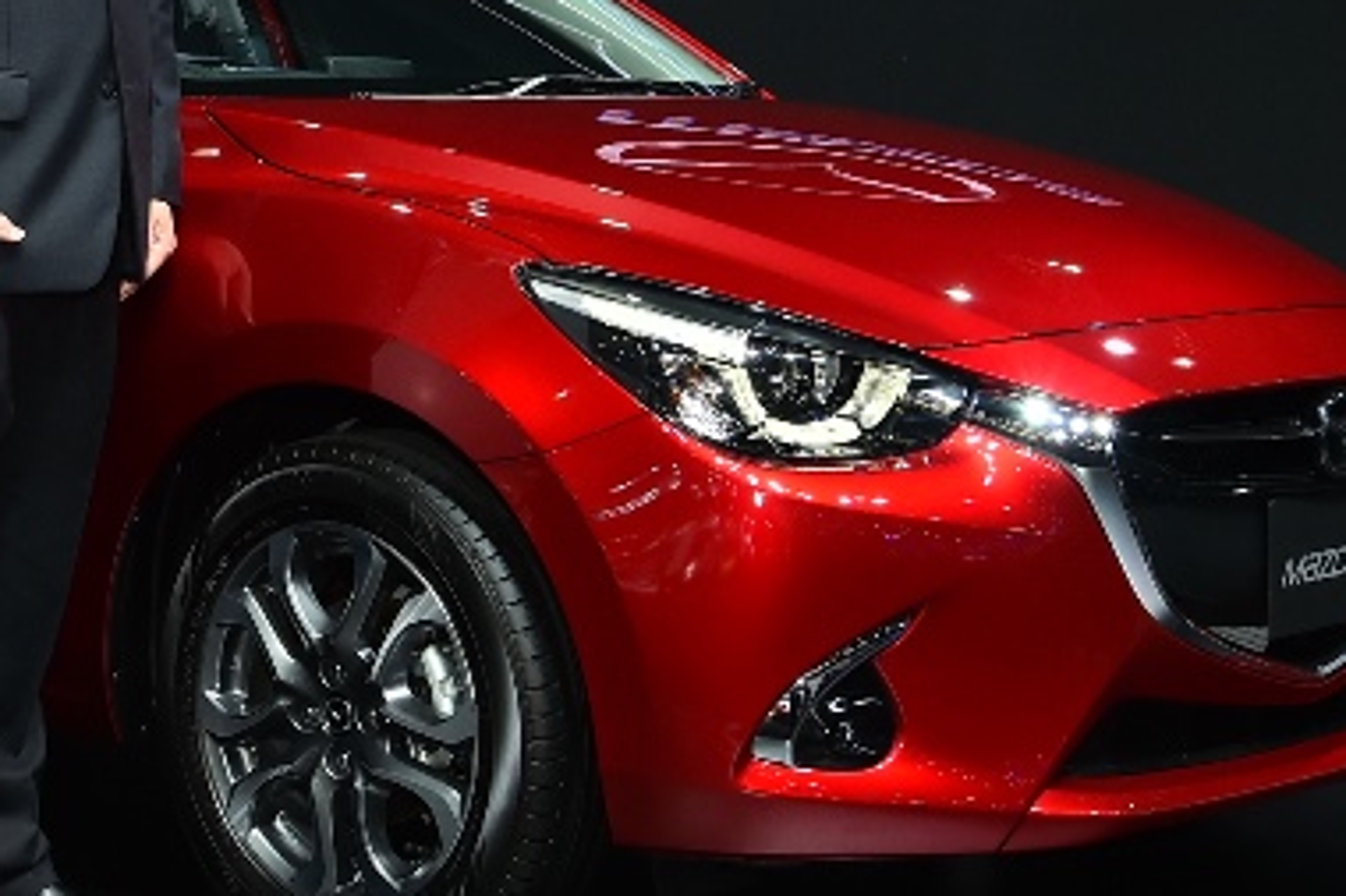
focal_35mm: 83
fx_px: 3102
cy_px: -4
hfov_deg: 23.9
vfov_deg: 16.1
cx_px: 188
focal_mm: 32
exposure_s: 1/250
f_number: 6.3
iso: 1250
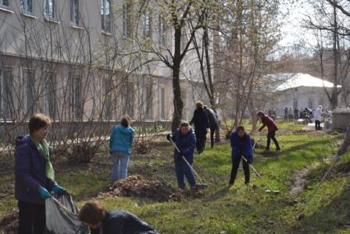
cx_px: 175
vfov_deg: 16.6
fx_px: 802
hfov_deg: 24.6
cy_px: 117
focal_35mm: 82
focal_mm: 55
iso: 100
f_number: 5.6
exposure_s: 1/160
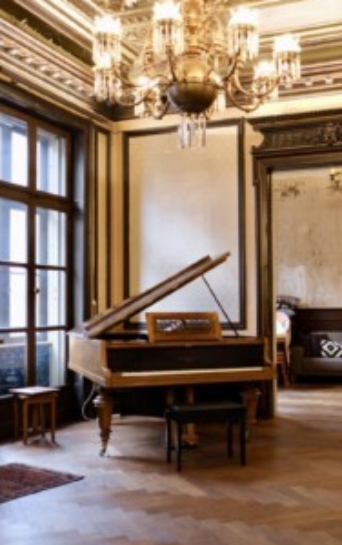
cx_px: 209
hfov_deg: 28.0
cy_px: 282
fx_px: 685
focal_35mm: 46
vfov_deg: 43.5
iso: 2000
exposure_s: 1/100
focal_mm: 23
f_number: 2
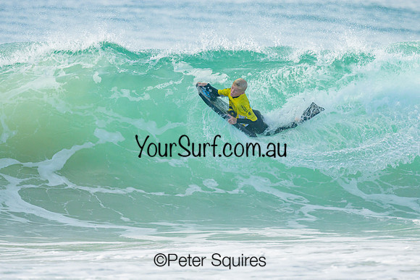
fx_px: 12844
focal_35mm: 1101
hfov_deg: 1.9
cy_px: 140
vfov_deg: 1.3
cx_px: 223
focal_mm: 800
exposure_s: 1/2000
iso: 320
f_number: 6.3
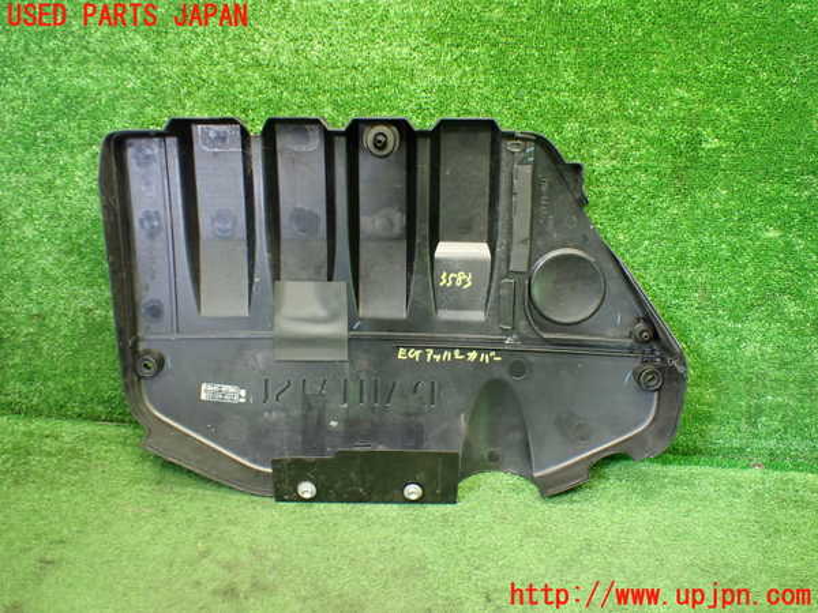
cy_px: 306
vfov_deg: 46.8
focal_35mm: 30
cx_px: 409
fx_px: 709
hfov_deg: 60.0
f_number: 2.3
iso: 800
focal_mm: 5.4
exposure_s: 1/80
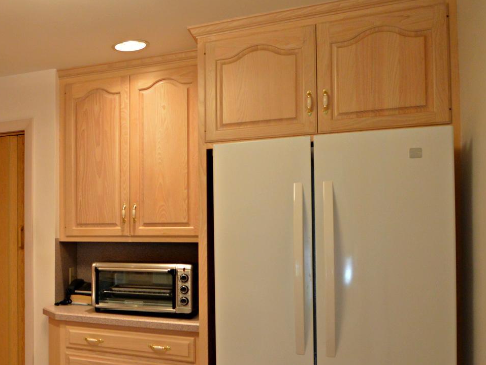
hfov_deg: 41.8
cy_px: 229
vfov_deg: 38.4
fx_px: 520
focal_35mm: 37
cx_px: -24
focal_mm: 12
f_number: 3.8
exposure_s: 1/60
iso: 800
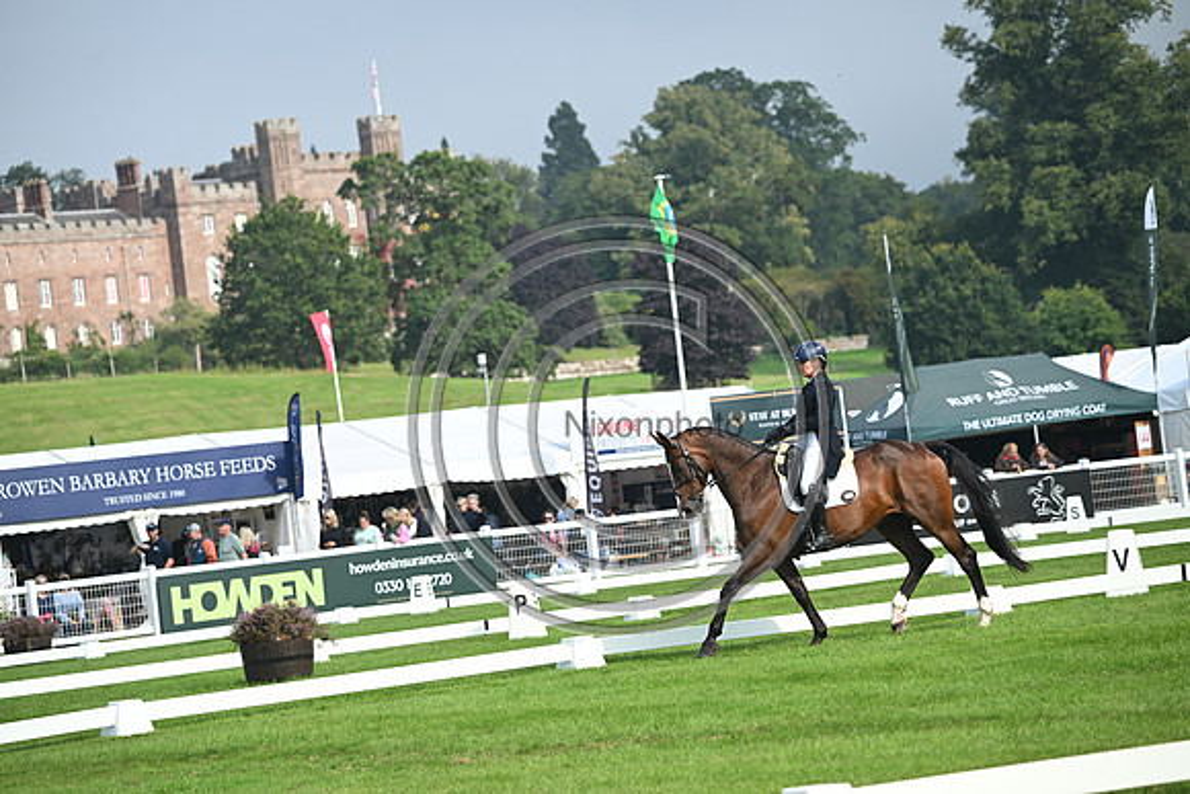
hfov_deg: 12.1
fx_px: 5620
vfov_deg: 8.1
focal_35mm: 170
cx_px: 595
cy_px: 397
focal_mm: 170
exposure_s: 1/1250
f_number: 4.8
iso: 360
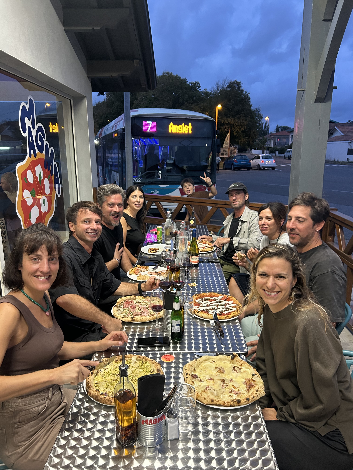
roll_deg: +0.6
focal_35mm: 26
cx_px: 176
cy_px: 235
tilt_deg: -12.6
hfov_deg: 53.1
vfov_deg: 67.3
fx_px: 354
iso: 320
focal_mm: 5.7
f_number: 1.5
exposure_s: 1/50
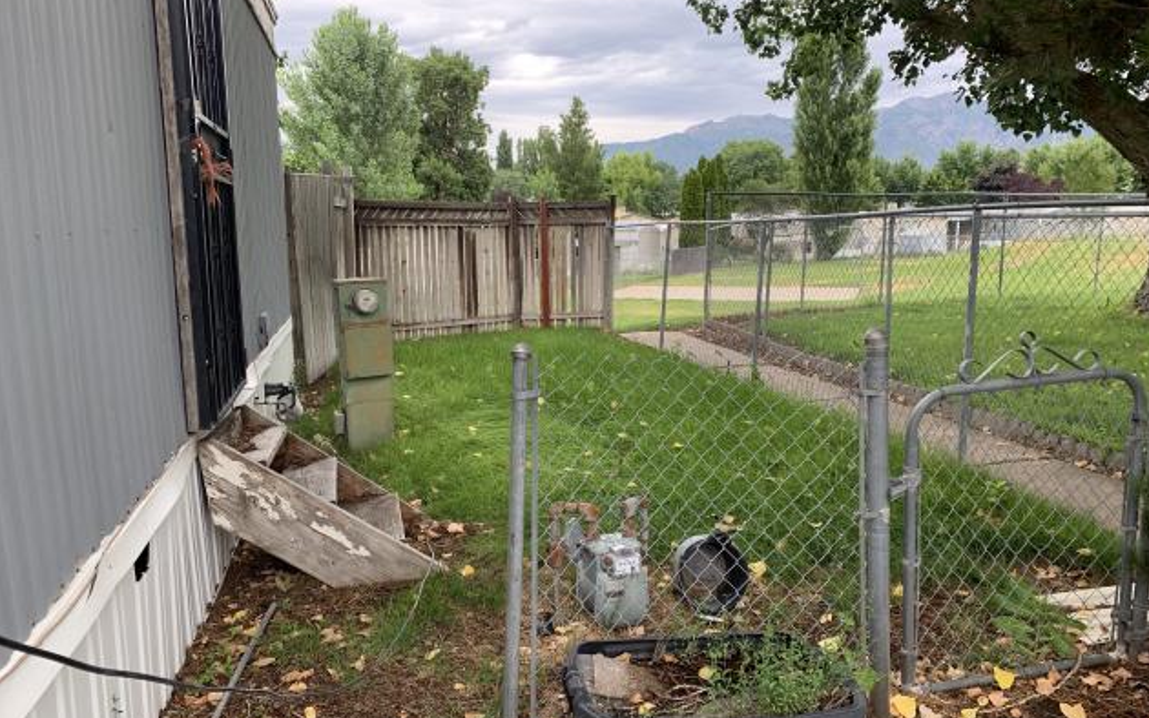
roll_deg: -1.3
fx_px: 877
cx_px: 582
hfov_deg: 66.5
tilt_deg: -9.9
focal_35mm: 28
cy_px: 392
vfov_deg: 44.5
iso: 25
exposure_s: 1/307
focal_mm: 4.25
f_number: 1.8
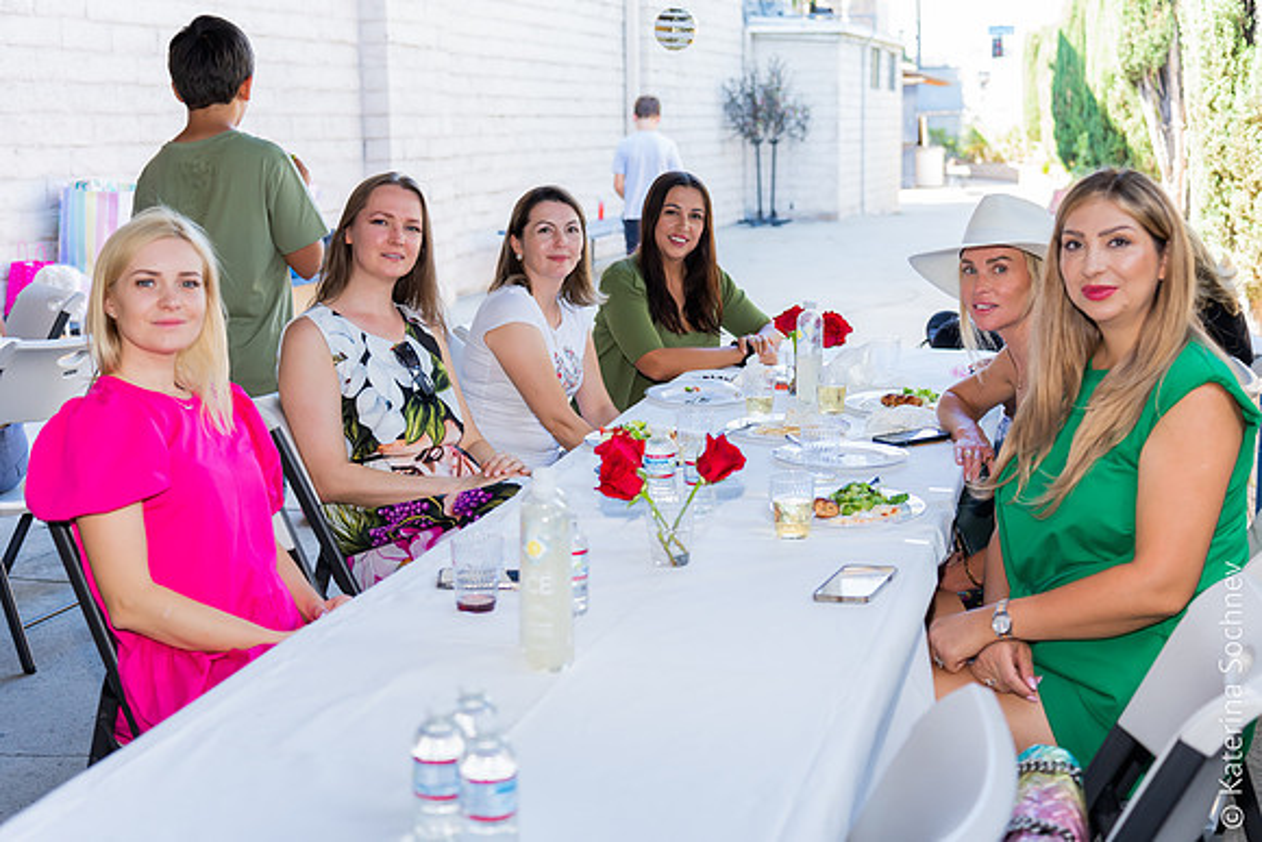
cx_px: 644
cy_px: 328
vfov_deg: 28.9
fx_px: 1627
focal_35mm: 46
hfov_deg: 42.4
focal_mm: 38
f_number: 2.8
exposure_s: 1/250
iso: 400
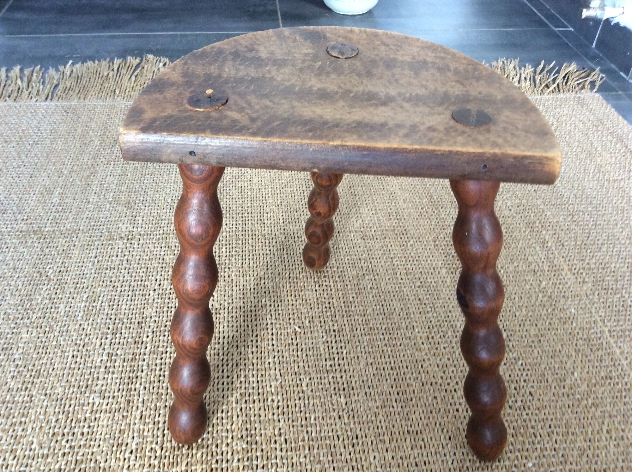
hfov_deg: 56.9
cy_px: 236
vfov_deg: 44.1
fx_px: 583
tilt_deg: -39.9
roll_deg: -1.6
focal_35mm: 32
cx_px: 316
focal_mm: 3.3
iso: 125
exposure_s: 1/25
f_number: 2.4
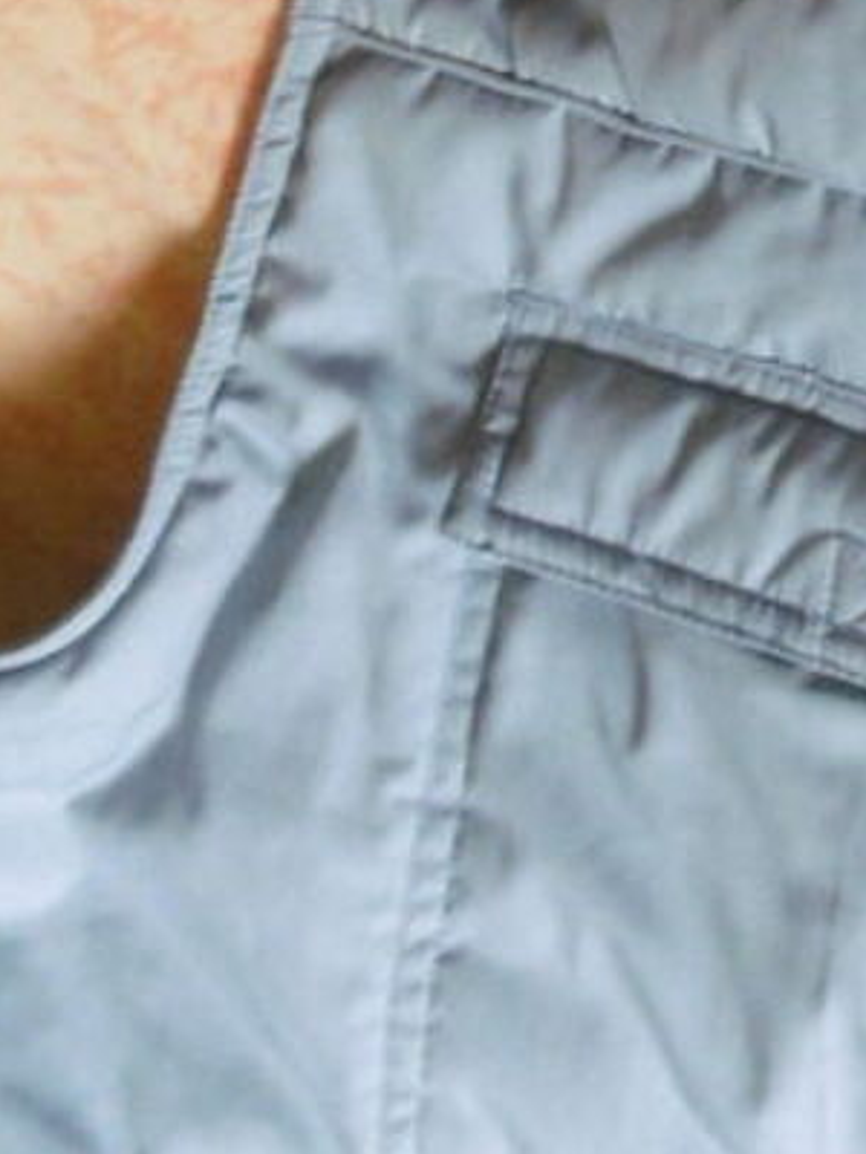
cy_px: -359
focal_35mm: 80
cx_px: 1207
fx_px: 2669
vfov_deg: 21.9
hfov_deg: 17.1
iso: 400
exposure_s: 1/20
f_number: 3.1
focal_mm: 4.3
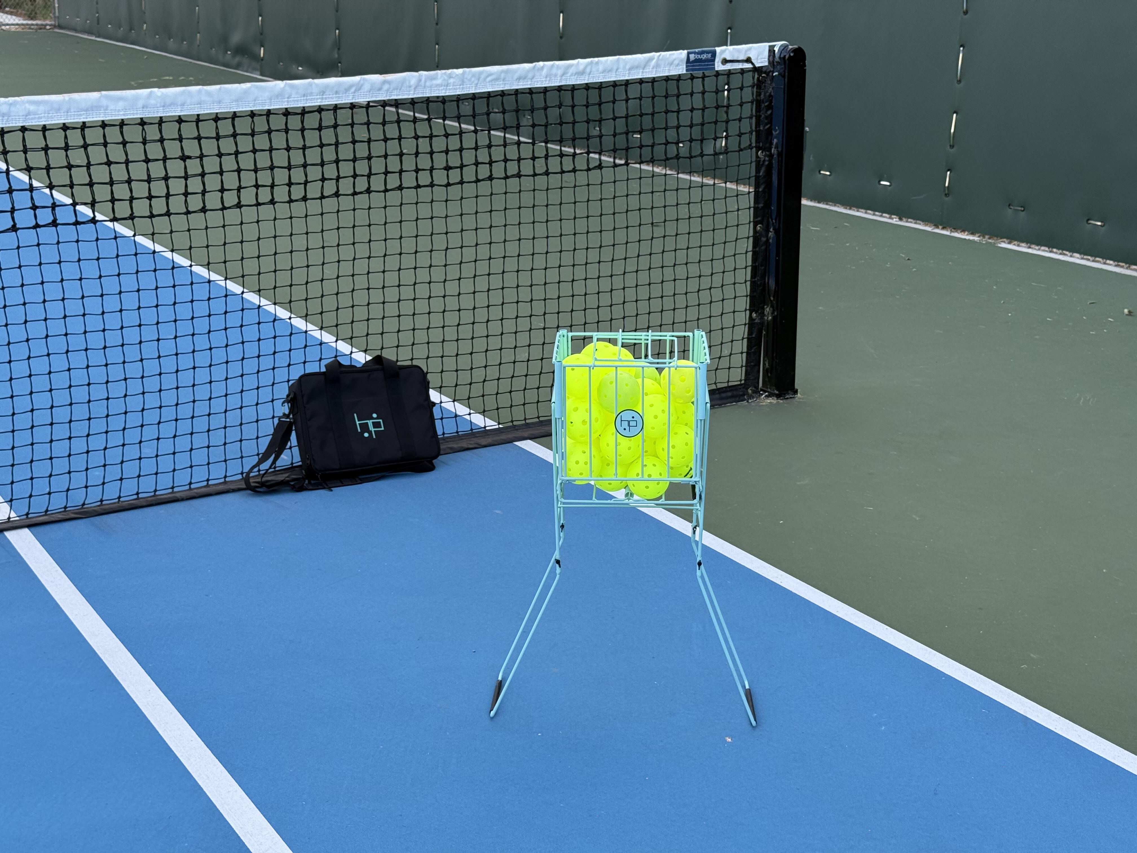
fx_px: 1577
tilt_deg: -17.0
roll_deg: -0.3
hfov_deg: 39.7
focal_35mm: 48
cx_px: 568
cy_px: 426
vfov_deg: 30.3
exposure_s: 1/496
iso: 64
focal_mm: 6.76
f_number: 1.78
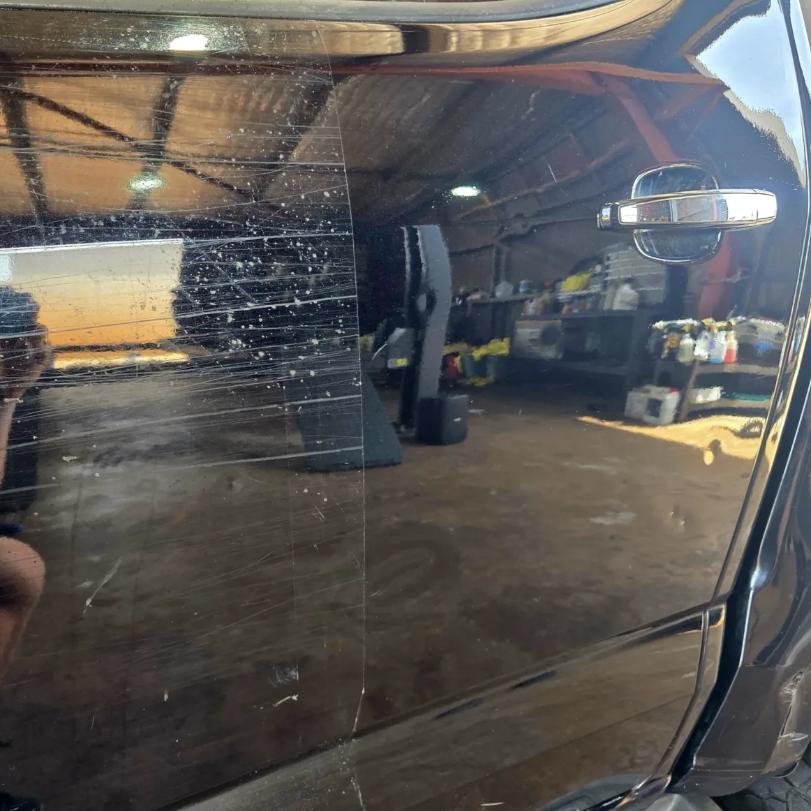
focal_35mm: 28
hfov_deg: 56.7
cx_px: 309
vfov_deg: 57.3
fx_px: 742
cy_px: 402
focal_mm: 6.3
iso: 100
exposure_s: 1/101
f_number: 1.7
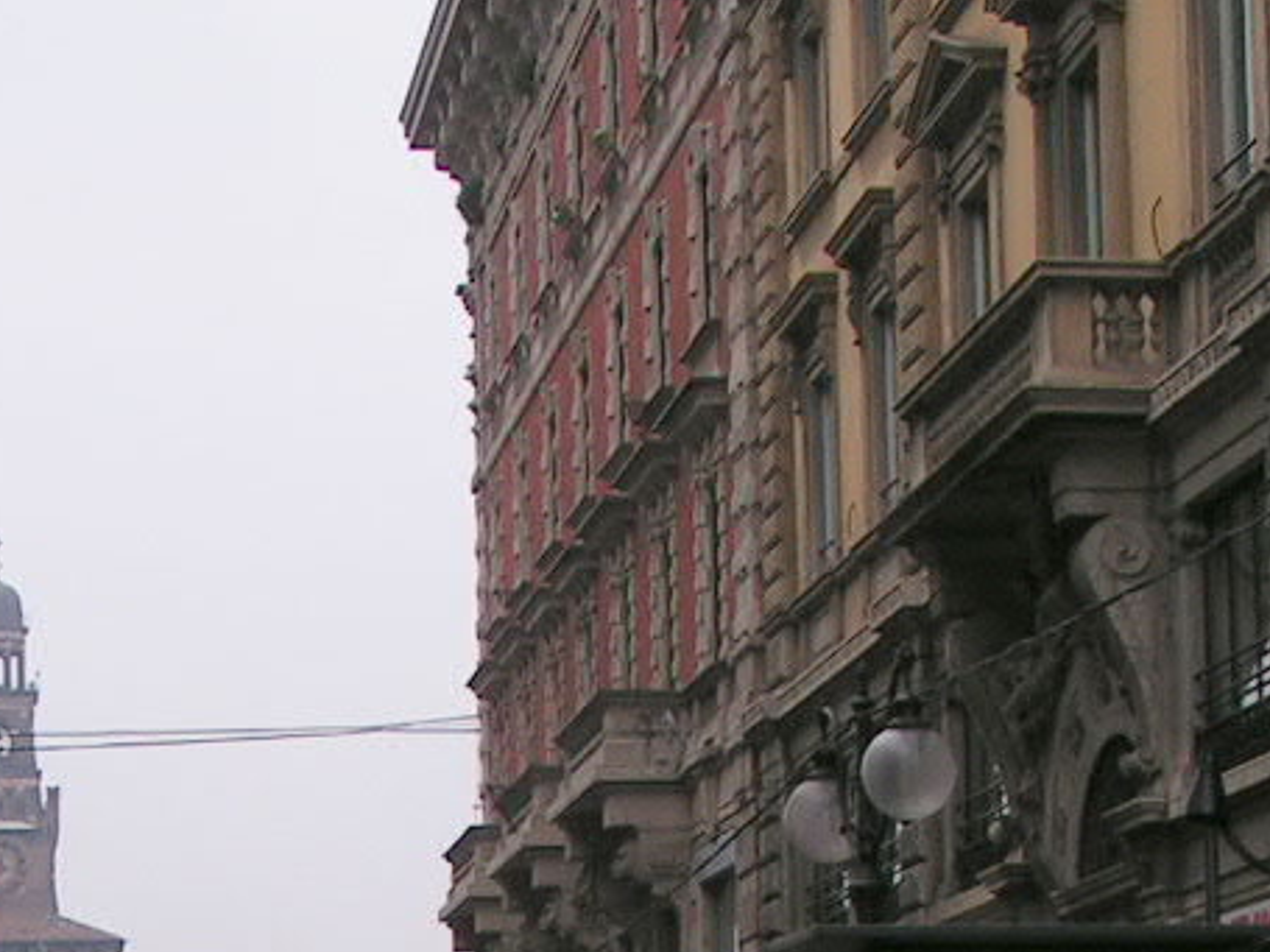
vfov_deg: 13.3
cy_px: 1265
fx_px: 3925
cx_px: 226
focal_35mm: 107
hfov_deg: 18.2
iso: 50
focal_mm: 5.8
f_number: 5
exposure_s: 1/60
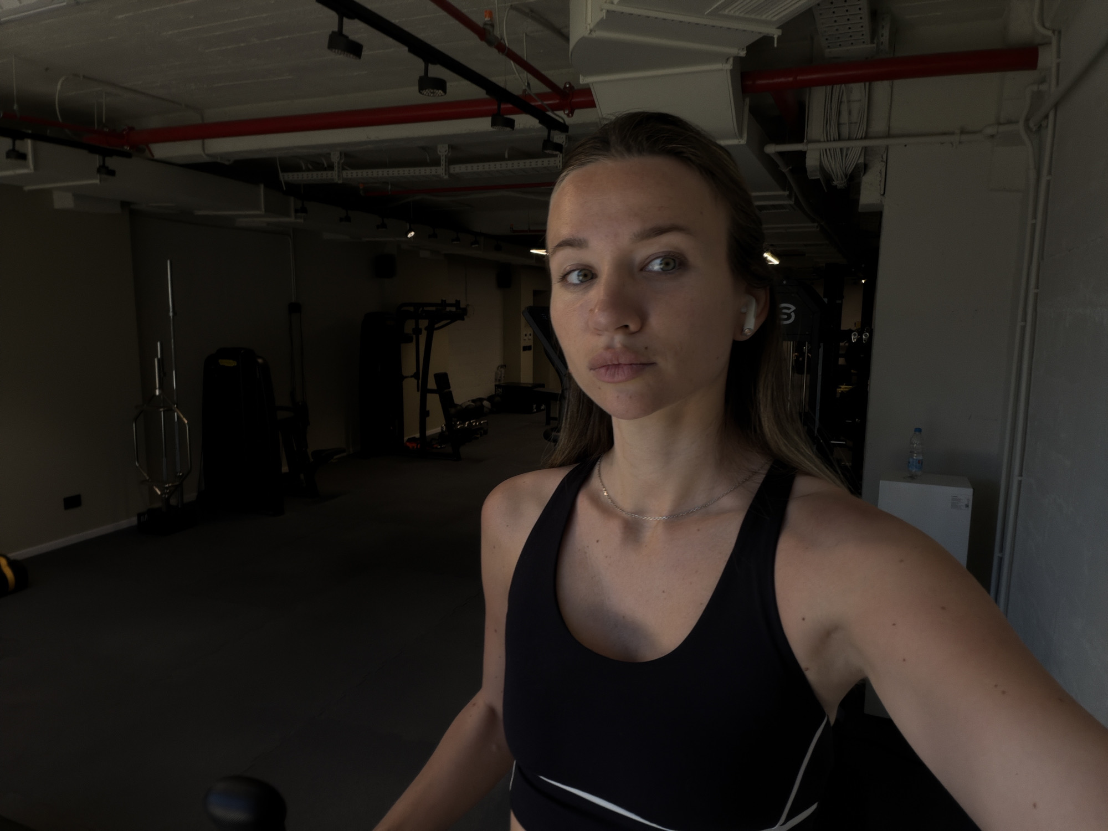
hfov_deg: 73.9
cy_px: 416
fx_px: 736
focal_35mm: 23
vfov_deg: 58.9
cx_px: 554
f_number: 1.9
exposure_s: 1/121
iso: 25
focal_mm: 2.71
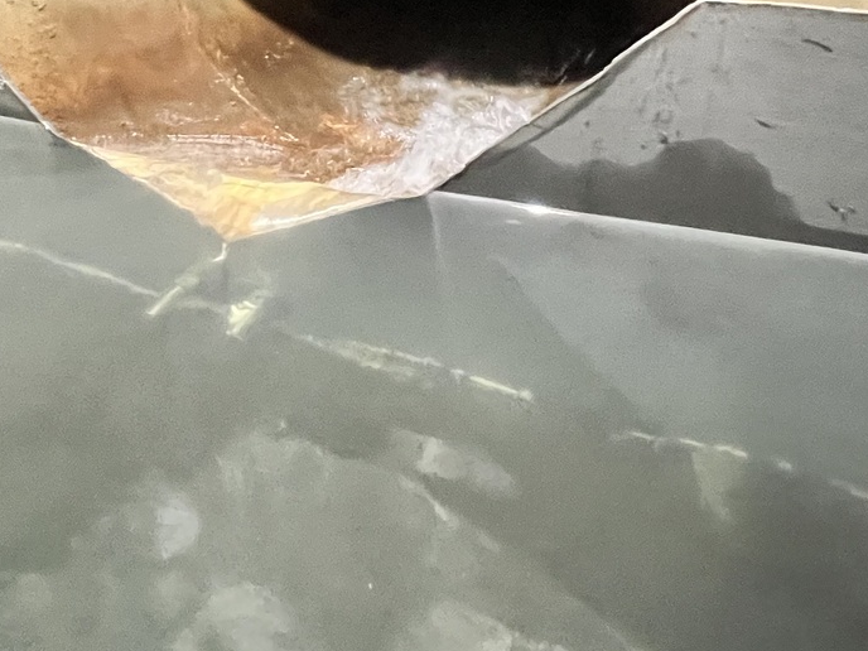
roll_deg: +2.9
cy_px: 47
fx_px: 853
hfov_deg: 52.5
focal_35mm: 34
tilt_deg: -18.4
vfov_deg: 38.5
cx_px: 262
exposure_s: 1/30
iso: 1000
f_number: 1.8
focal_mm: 1.57
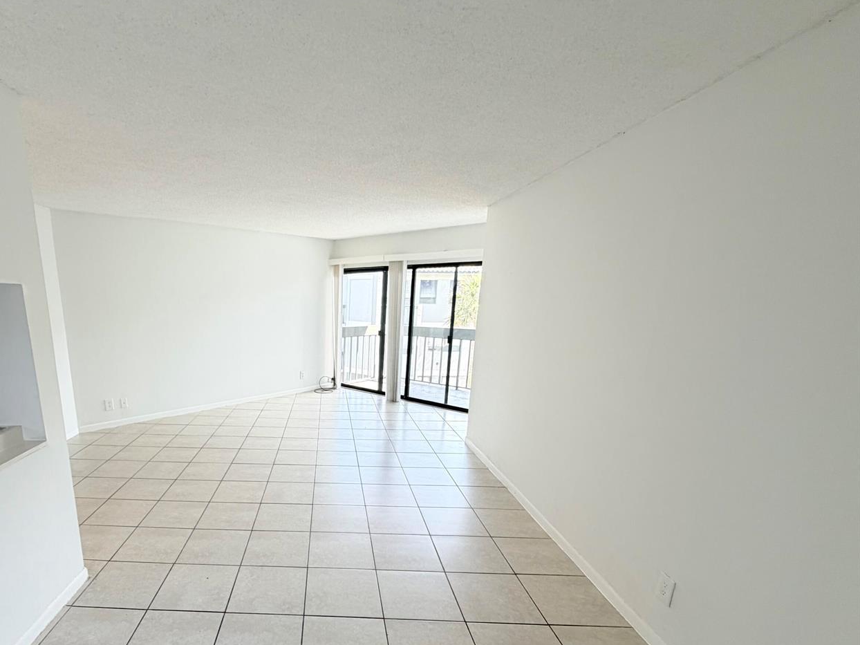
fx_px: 447
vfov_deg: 70.3
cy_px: 409
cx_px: 310
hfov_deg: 85.6
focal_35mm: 18
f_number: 2.2
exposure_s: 1/121
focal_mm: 2.22
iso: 160
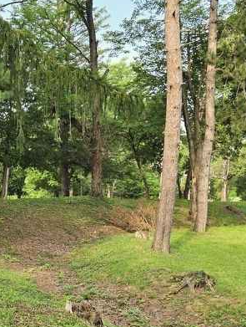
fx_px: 444
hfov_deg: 29.9
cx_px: 34
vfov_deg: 39.6
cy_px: 232
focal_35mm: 47
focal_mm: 5.4
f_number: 1.8
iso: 25
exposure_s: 1/383
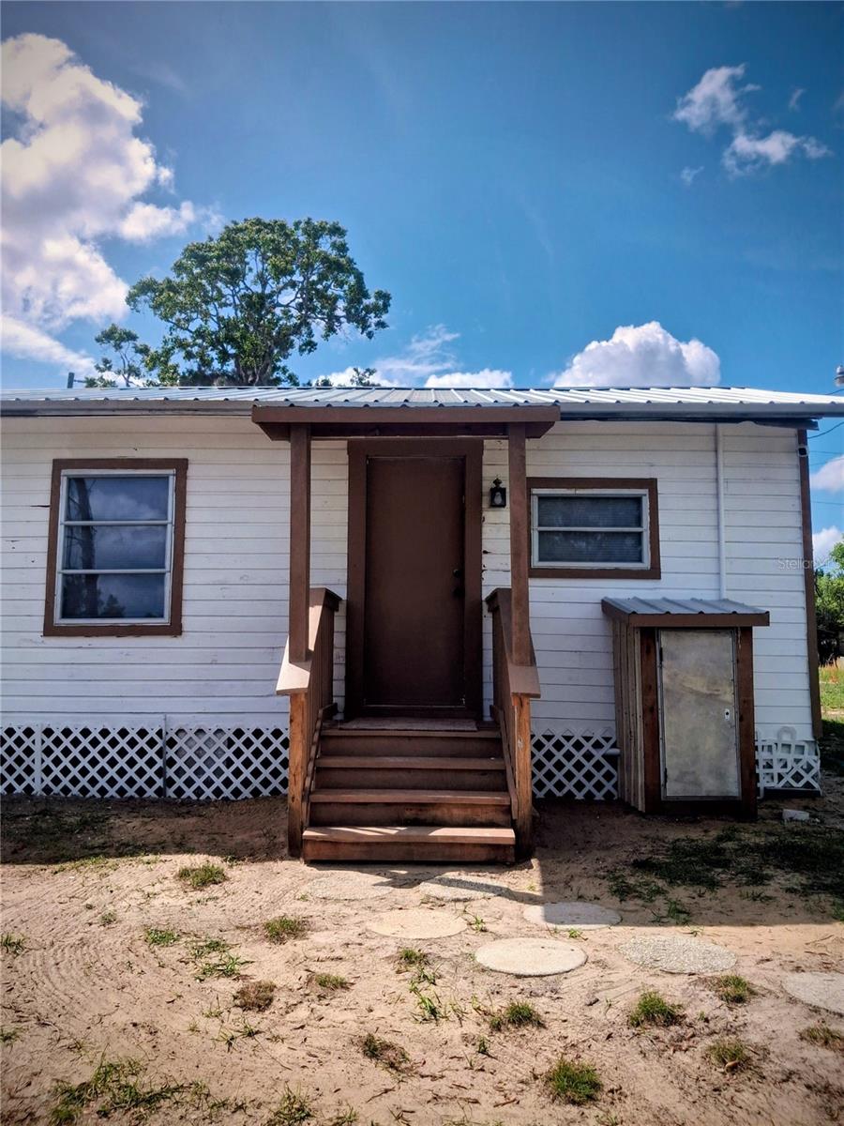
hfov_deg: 51.4
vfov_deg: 65.3
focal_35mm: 27
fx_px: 878
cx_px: 422
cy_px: 563
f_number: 1.8
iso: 25
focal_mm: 4
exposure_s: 1/1058
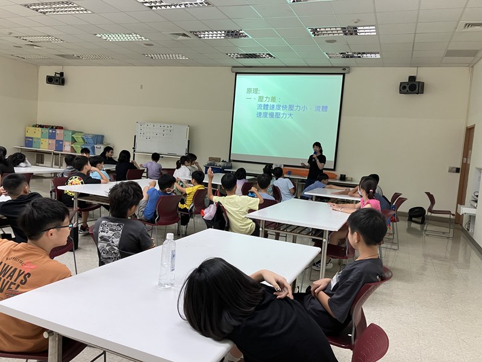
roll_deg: -3.9
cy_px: 181
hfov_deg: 63.4
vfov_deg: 49.7
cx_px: 241
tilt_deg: -5.3
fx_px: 390
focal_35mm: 28
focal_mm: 3.99
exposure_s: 1/60
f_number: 1.8
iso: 64
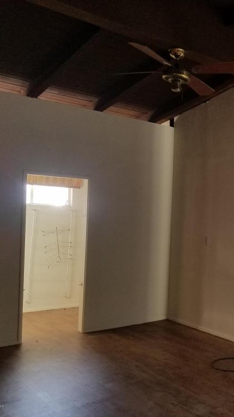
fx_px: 419
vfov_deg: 52.8
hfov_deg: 28.1
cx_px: 265
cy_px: 209
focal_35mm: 38
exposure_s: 1/115
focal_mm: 4.2
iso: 50
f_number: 1.7
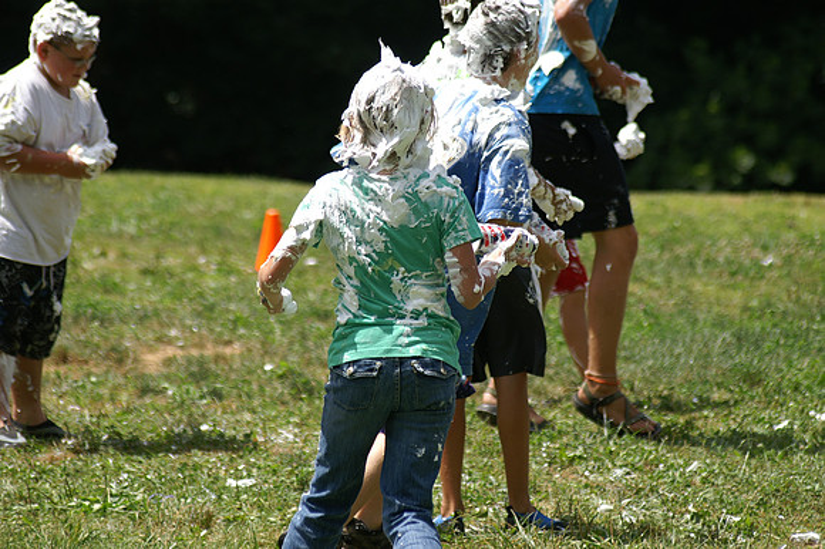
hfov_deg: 9.2
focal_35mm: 225
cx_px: 412
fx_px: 5153
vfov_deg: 6.1
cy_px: 274
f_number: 5.6
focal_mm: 150
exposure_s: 1/640
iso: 100
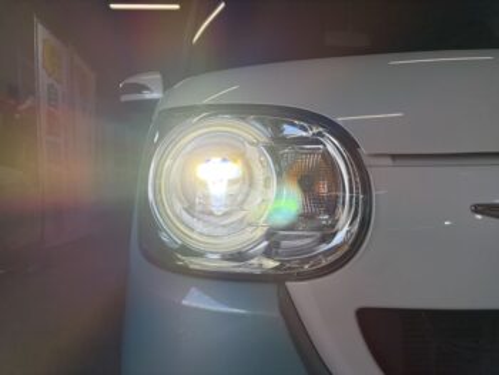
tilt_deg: +1.2
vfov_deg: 53.1
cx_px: 250
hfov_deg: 67.3
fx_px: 375
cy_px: 188
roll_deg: +2.4
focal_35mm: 26
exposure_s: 1/1667
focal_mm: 5.96
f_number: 1.6
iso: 64
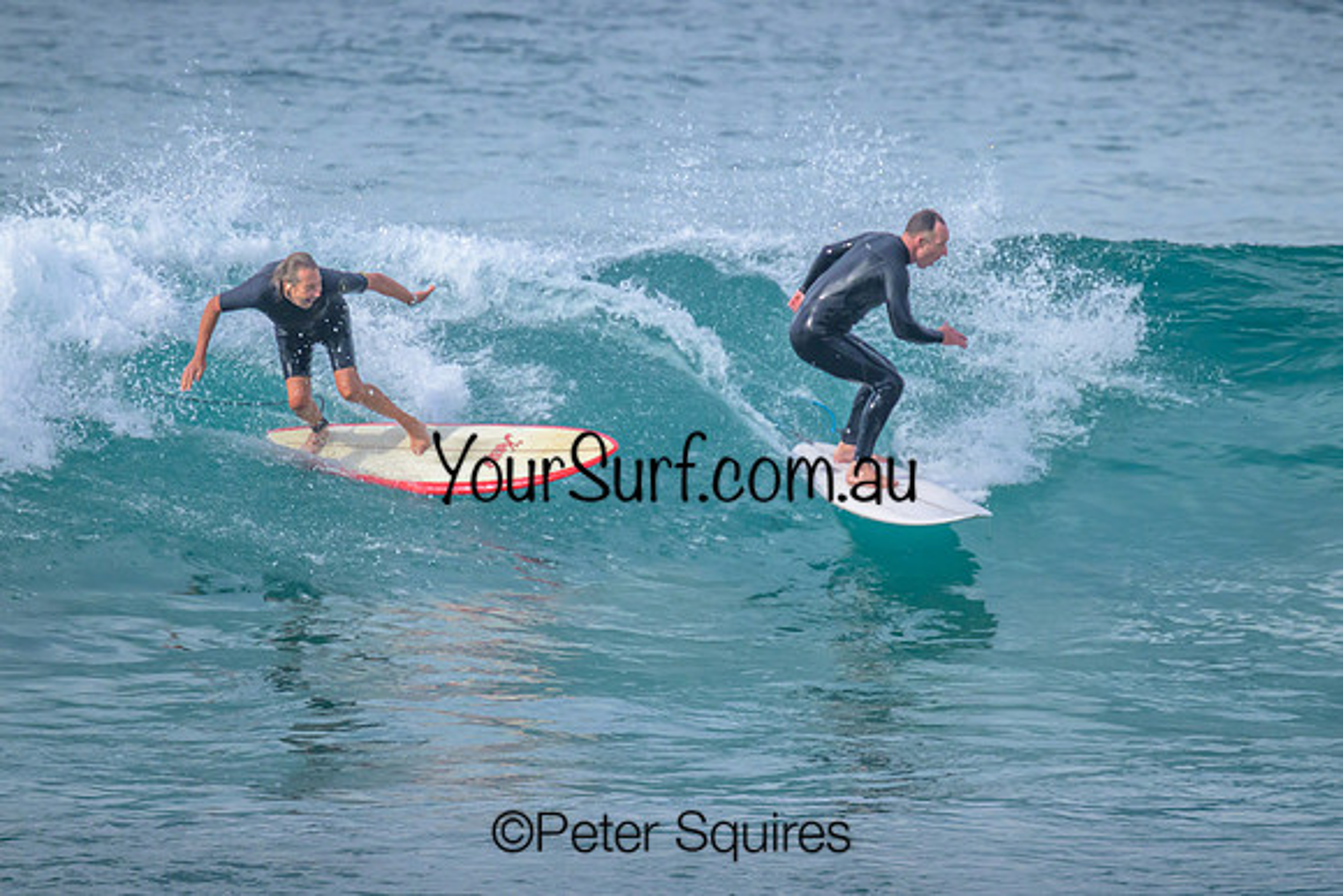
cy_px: 469
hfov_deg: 2.5
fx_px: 31062
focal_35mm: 832
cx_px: 810
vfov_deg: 1.7
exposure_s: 1/2000
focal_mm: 690
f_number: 11
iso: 1400
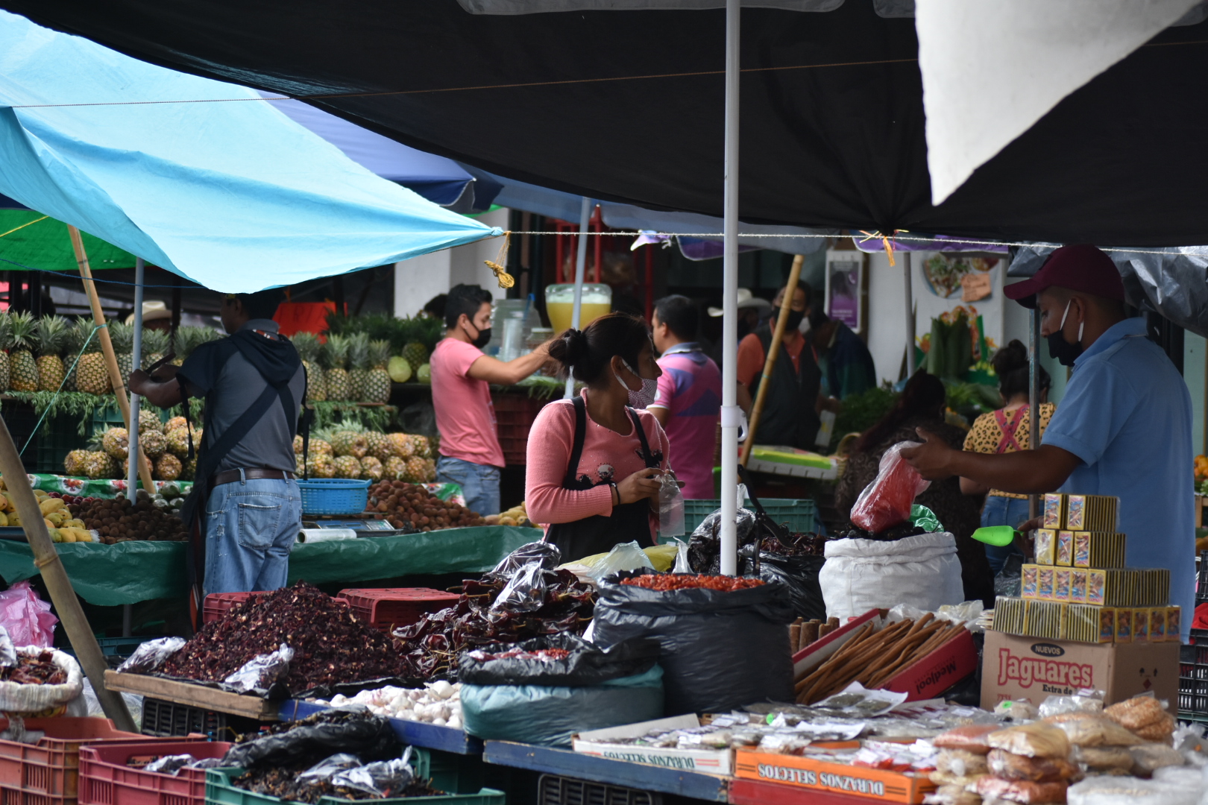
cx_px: 604
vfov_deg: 13.8
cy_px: 402
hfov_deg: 20.6
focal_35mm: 99
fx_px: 3322
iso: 640
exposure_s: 1/1250
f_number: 4.2
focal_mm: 66
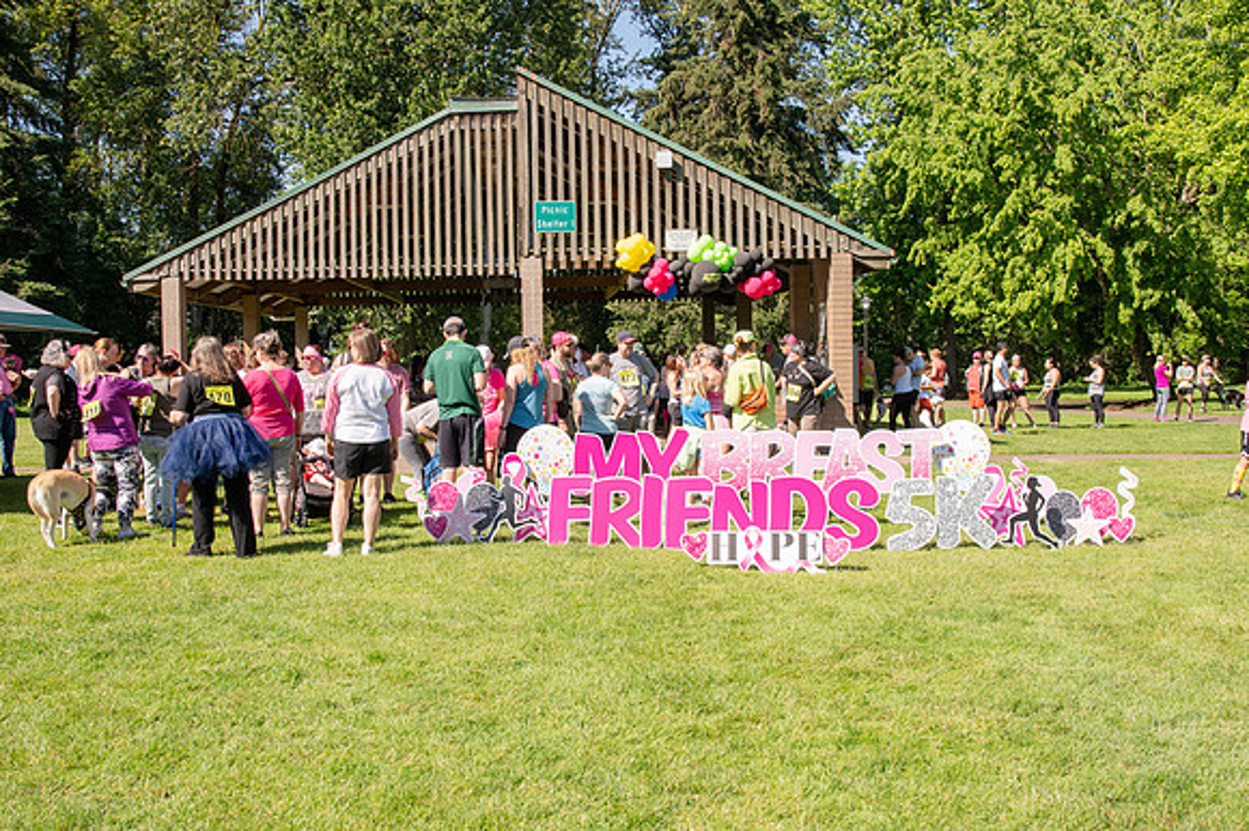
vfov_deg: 36.8
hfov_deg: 53.2
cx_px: 624
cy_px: 416
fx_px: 1248
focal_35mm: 36
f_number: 7.1
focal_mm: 24
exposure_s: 1/400
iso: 250
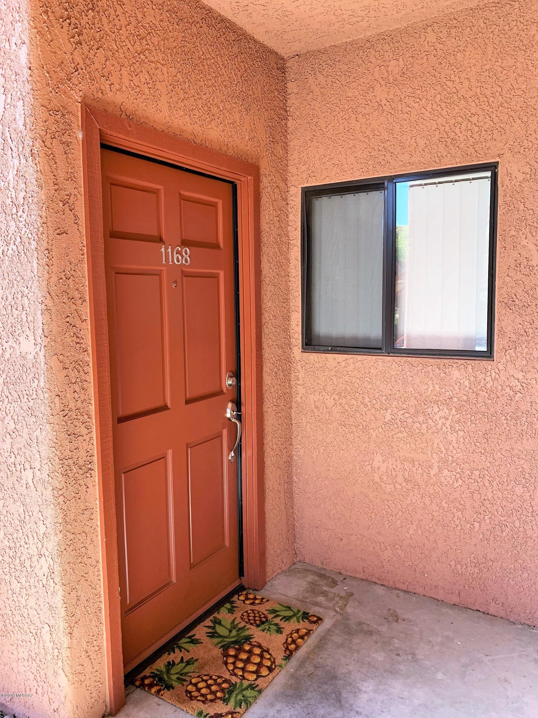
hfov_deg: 53.1
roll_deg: +0.4
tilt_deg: -5.2
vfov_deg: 67.3
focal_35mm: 26
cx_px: 269
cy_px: 359
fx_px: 539
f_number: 1.8
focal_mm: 4.25
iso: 50
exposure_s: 1/121
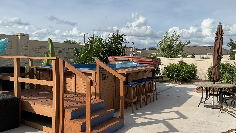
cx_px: 118
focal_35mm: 32
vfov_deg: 36.6
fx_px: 200
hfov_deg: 61.0
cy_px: 75
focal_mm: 3
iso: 16
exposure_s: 1/2427
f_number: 1.8
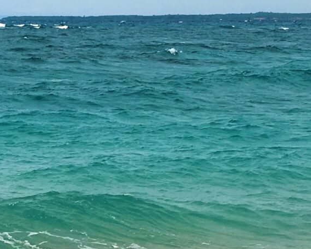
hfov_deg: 14.8
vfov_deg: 11.8
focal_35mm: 128
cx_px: -10
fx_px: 1178
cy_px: 289
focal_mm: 4.15
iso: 25
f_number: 2.2
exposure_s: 1/1600
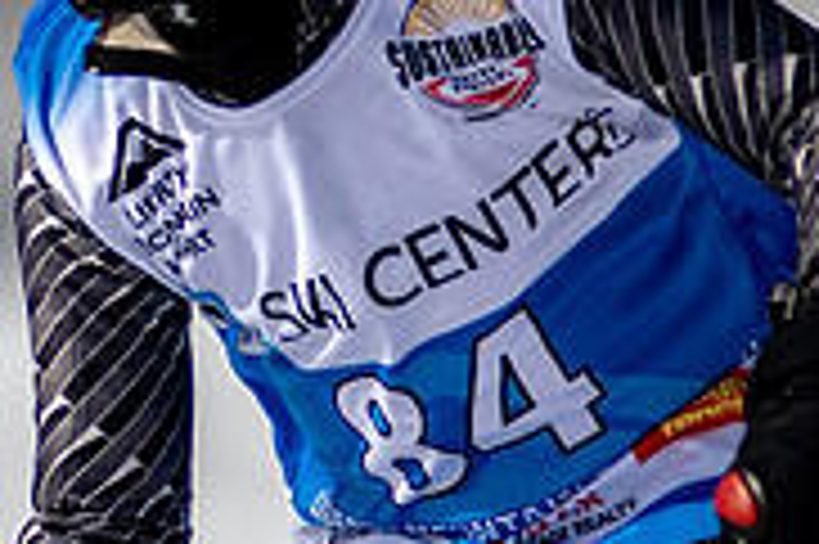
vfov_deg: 1.0
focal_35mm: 1436
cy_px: 7
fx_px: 32639
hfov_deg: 1.4
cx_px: -27
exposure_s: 1/8000
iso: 100
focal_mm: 300
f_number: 2.8
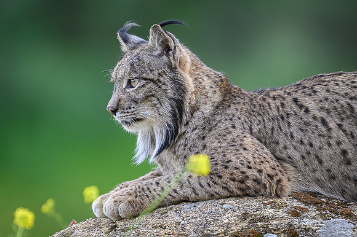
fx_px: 11561
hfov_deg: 1.8
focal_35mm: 1167
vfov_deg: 1.2
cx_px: 176
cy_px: 140
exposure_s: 1/1000
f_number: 4
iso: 800
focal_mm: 560
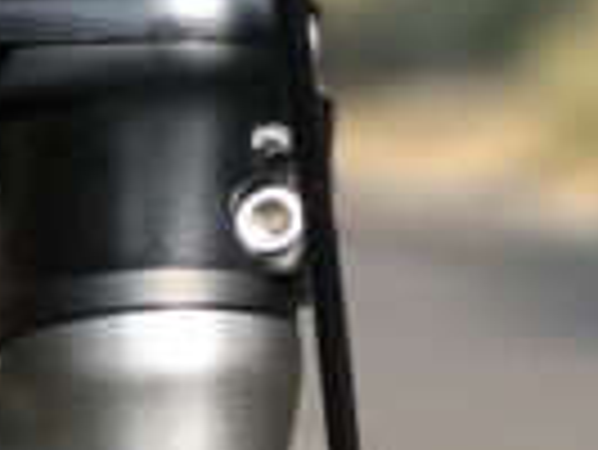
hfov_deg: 5.8
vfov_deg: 4.4
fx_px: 5671
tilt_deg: -17.2
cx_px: -935
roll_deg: -4.0
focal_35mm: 328
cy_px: 1130
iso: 20
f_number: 2.8
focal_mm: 6.6
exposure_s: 1/249
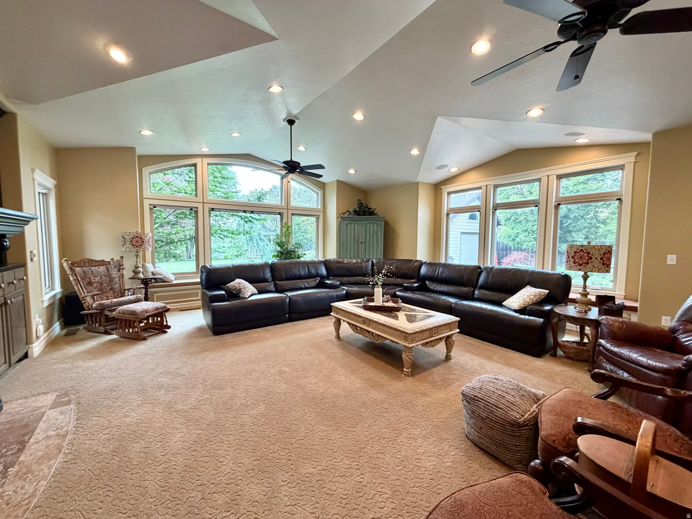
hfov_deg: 102.1
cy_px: 260
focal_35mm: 14
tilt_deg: -3.7
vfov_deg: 85.7
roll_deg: -0.9
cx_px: 346
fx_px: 280
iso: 320
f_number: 2.2
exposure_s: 1/120
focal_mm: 2.22
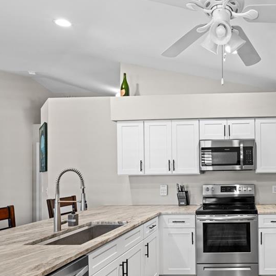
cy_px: 161
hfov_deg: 54.6
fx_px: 235
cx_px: 238
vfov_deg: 60.6
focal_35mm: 26
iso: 1250
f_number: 8
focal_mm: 16
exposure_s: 1/8
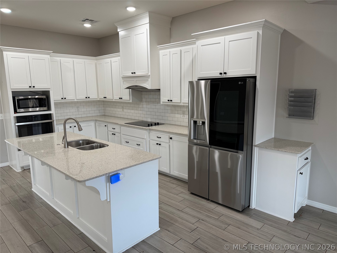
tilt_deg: -9.3
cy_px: 126
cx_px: 168
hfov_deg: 71.6
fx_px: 234
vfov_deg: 56.8
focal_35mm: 24
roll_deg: +1.3
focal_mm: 6.76
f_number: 1.78
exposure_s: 1/120
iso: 100
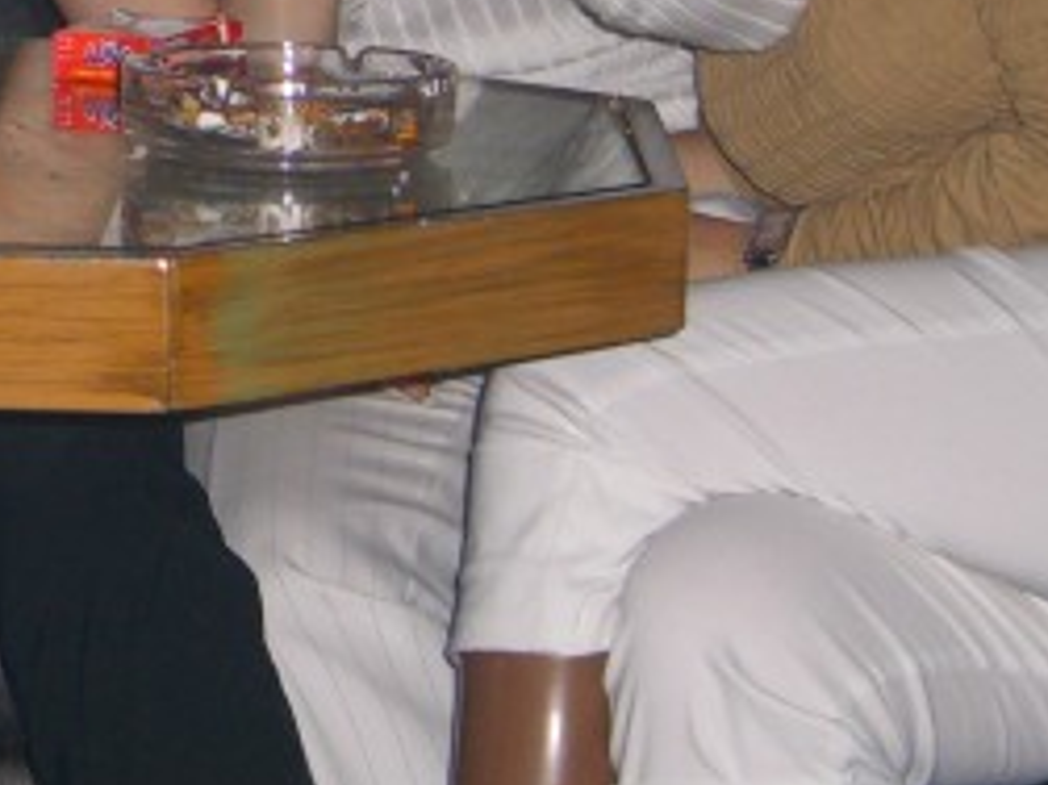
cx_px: -184
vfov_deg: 8.1
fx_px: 5507
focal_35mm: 182
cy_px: -84
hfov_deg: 10.7
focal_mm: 11.8
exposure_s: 1/60
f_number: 3.6
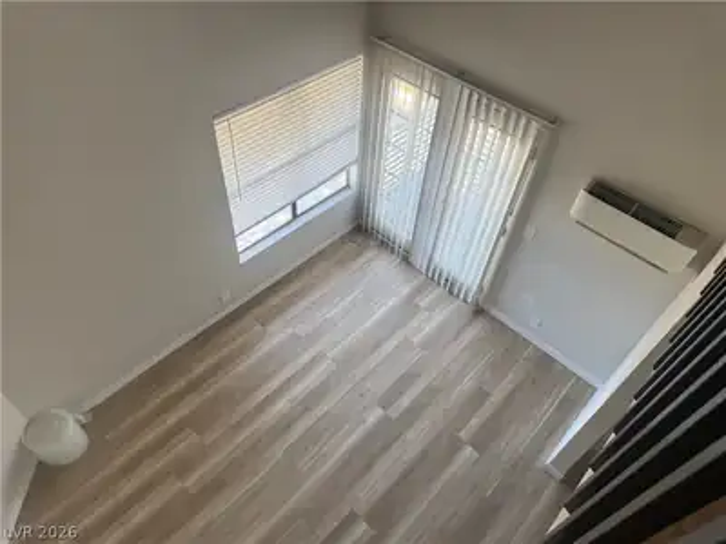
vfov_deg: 56.8
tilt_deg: -48.1
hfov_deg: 71.6
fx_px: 503
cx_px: 363
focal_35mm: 24
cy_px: 272
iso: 100
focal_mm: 6.76
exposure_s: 1/132
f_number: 1.78
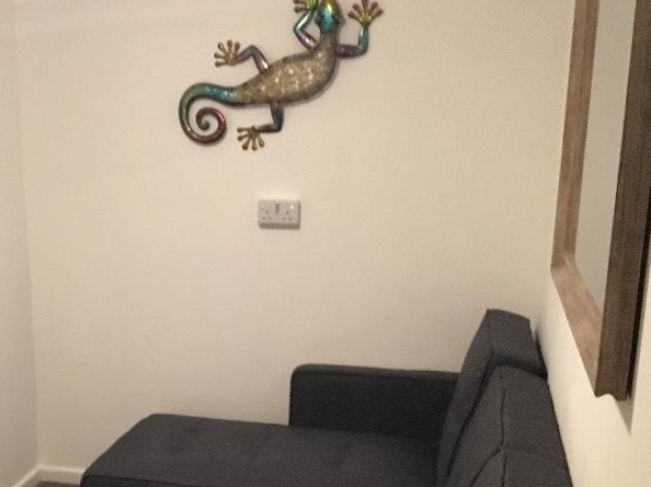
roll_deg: -0.3
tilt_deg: -12.8
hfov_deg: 37.6
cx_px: 198
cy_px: 364
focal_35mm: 50
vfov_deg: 28.7
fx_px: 940
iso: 320
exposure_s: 1/17
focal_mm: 4.15
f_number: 2.2
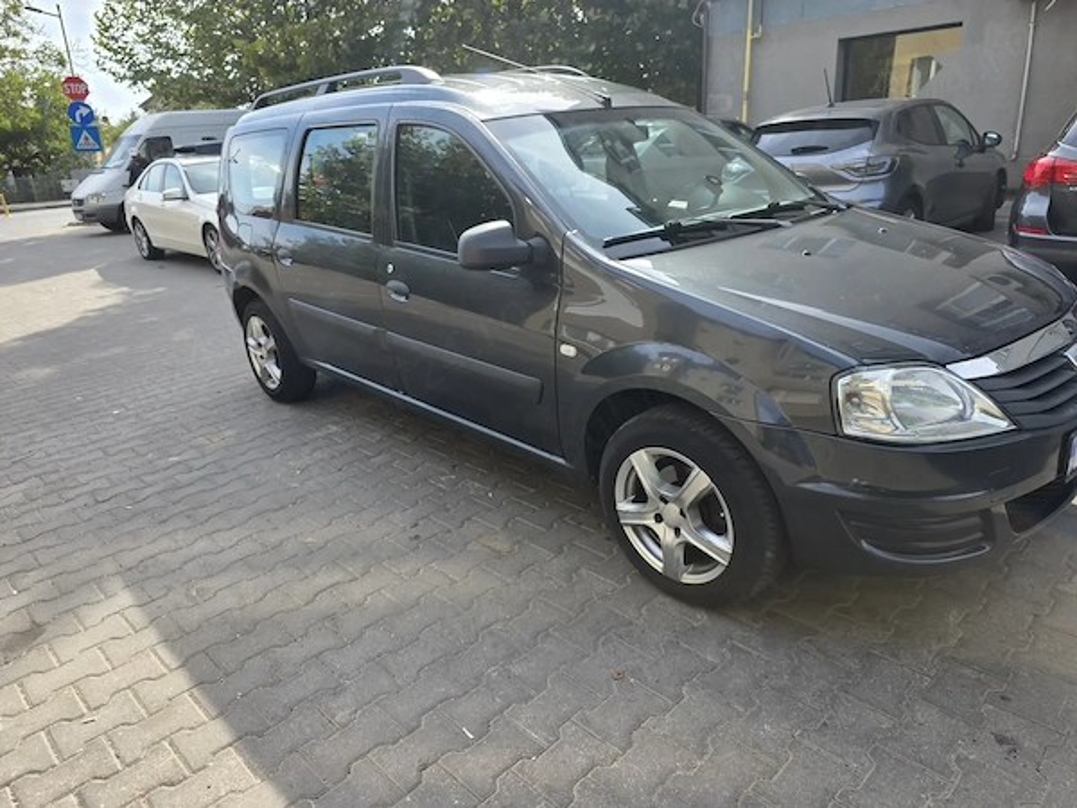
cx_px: 538
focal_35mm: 23
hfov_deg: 73.9
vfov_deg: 58.9
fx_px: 716
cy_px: 404
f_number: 1.7
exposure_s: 1/1742
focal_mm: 6.3
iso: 80
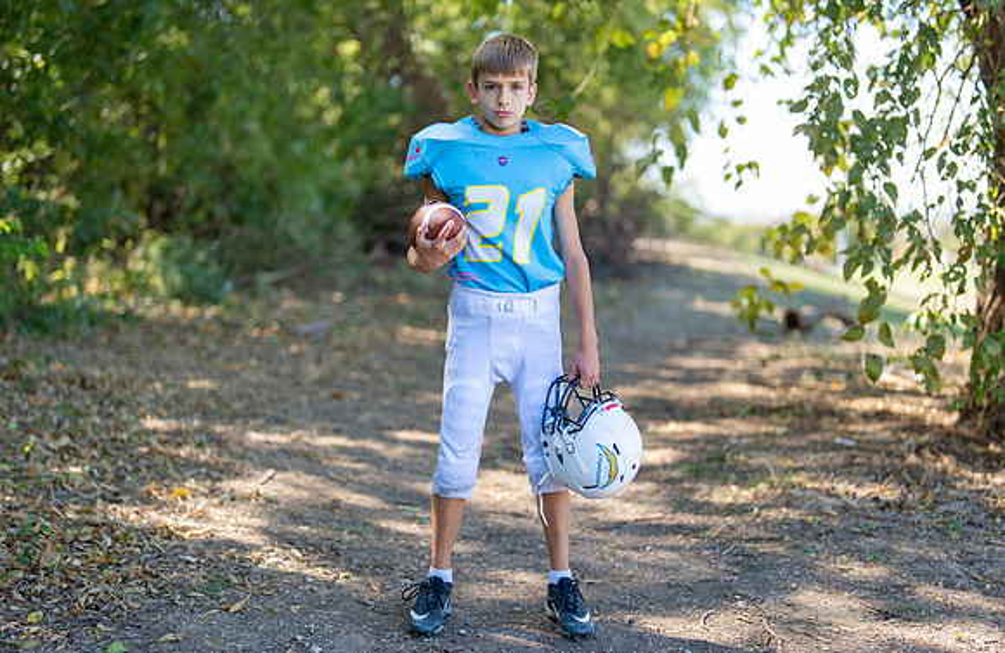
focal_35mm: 57
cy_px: 364
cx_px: 517
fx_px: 1575
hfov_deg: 35.4
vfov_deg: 23.4
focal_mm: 50
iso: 100
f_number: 1.2
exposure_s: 1/1000
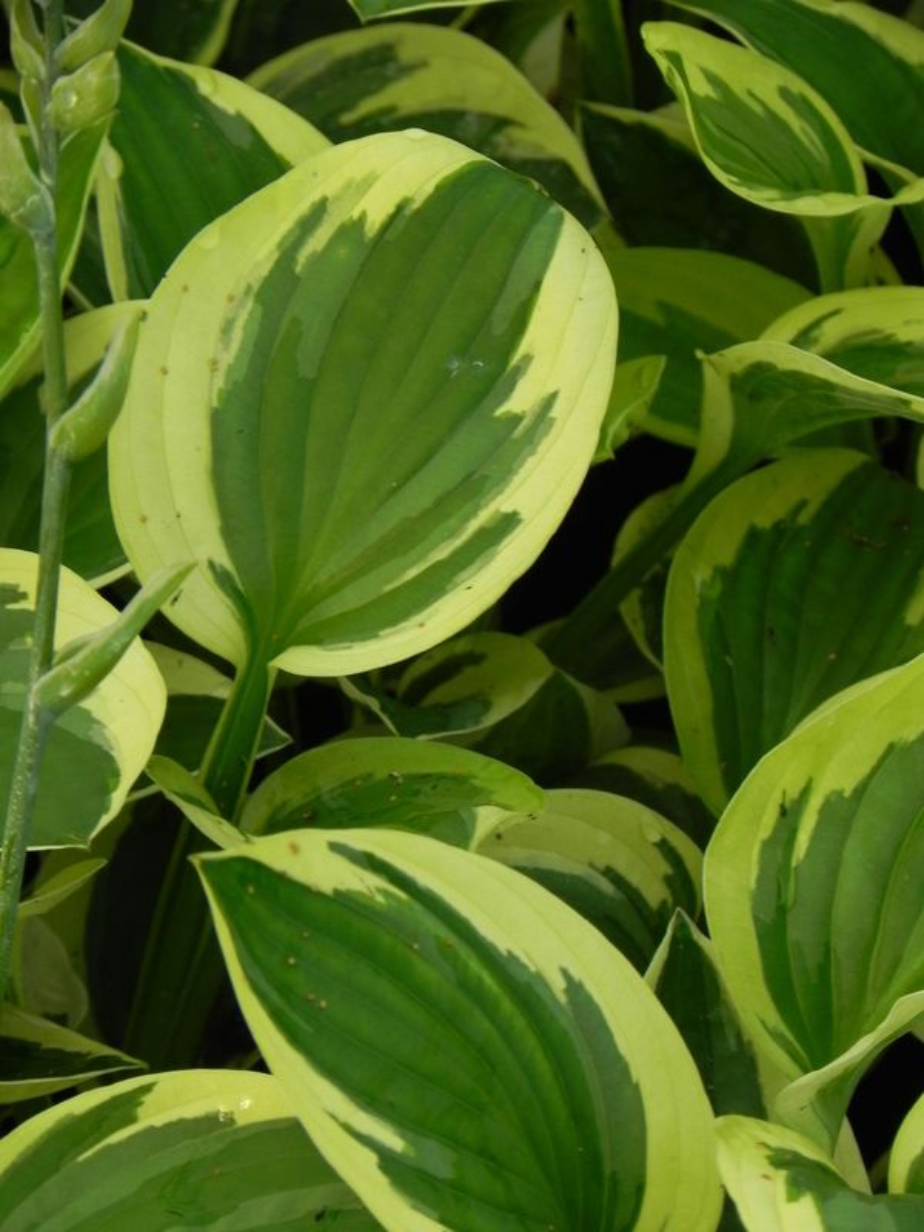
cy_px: 616
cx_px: 462
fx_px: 10357
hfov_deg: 5.1
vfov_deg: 6.8
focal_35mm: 291
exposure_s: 1/50
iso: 160
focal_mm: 51.8
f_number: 5
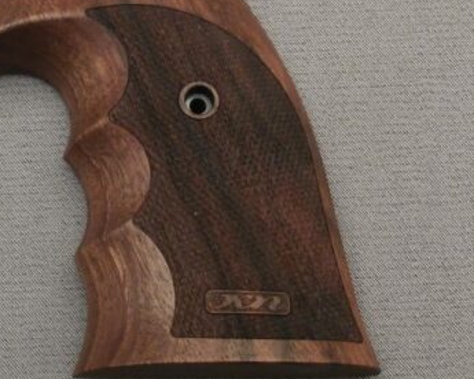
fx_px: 1192
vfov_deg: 18.0
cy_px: 113
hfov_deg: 22.4
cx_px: 180
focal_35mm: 85
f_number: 3.9
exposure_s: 1/20
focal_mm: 8.85
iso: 400
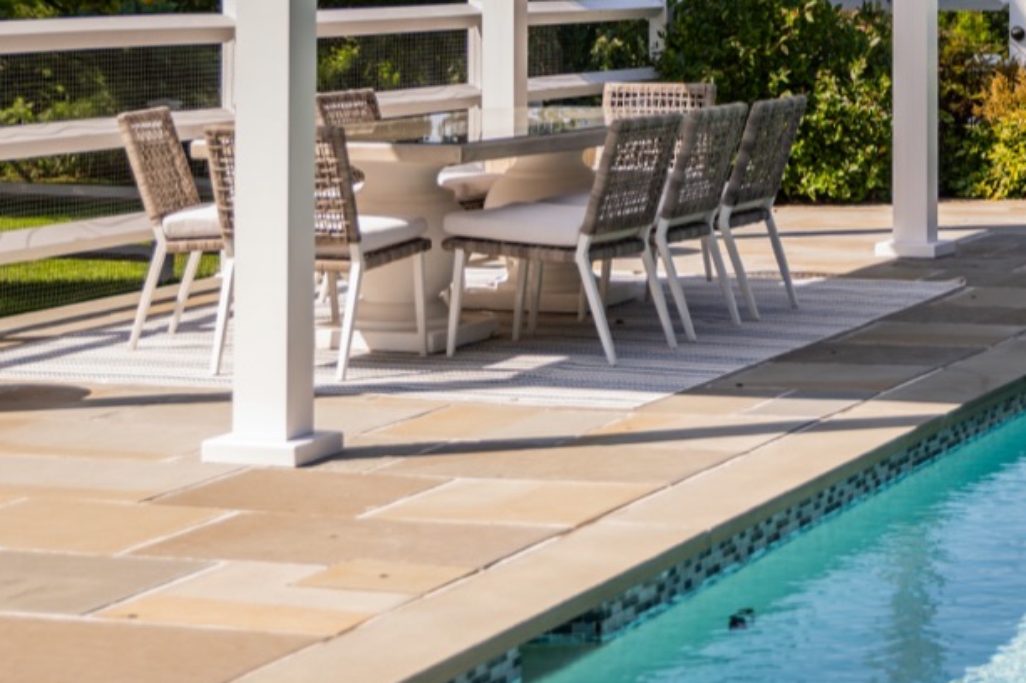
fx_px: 3048
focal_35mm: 107
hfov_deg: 18.9
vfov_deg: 12.7
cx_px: 834
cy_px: 30
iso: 64
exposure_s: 1/1000
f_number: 3.2
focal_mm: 41
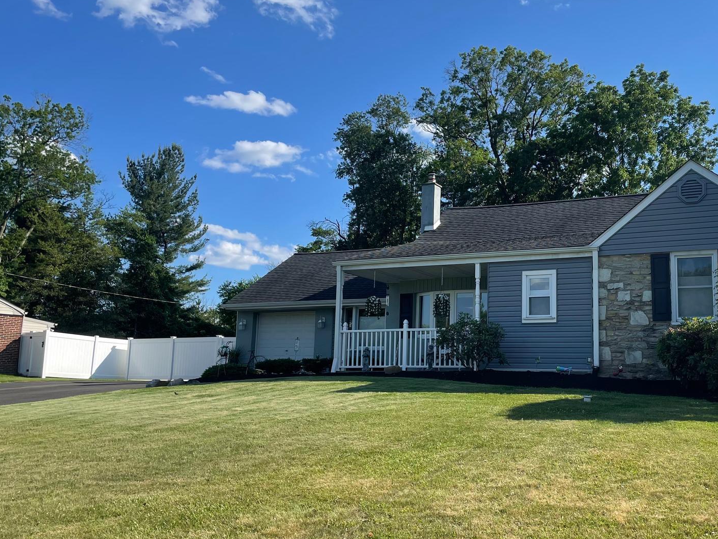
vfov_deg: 37.7
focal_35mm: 38
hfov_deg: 48.4
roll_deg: -0.9
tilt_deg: +9.7
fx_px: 788
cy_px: 274
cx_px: 457
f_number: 1.6
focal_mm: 4.2
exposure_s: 1/2618
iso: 32
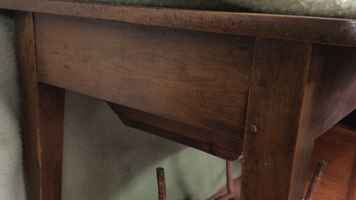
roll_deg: -1.8
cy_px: 103
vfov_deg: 30.4
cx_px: 176
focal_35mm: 39
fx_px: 368
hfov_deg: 51.6
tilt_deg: -14.5
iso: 500
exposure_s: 1/17
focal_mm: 3.3
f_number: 2.4
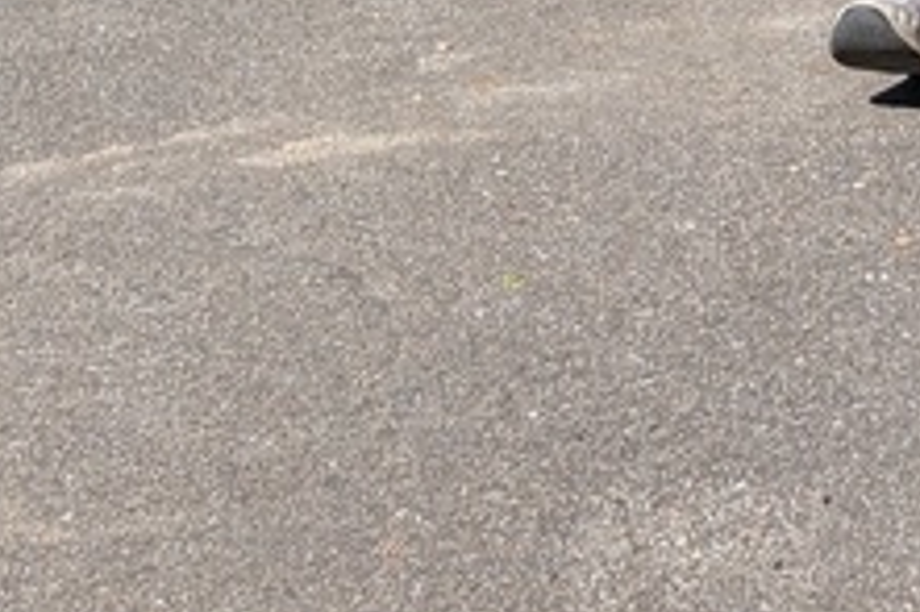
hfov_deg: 16.4
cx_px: 1303
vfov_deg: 10.4
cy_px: -785
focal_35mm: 116
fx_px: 2962
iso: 20
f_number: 1.68
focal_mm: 6.9
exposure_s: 1/1011
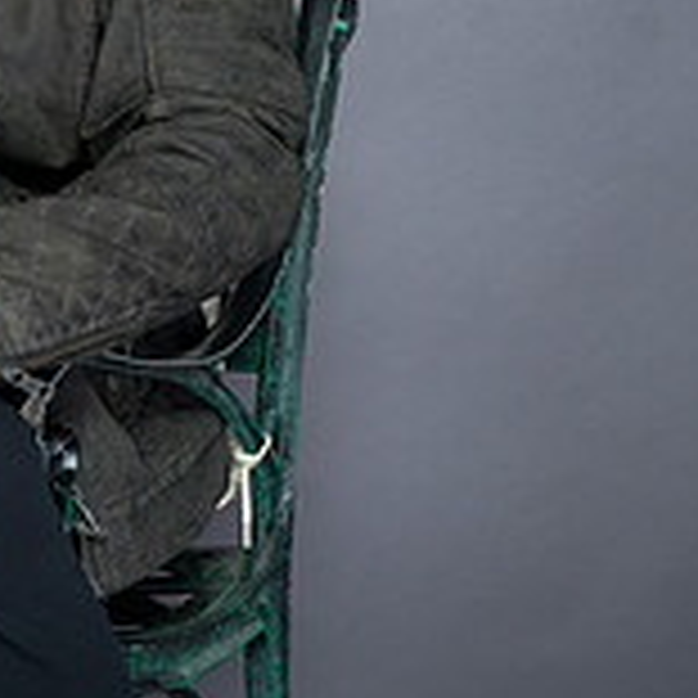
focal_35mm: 153
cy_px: 0
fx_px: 3490
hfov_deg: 11.1
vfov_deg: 11.3
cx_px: -275
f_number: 5.6
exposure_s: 1/100
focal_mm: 48
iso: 200
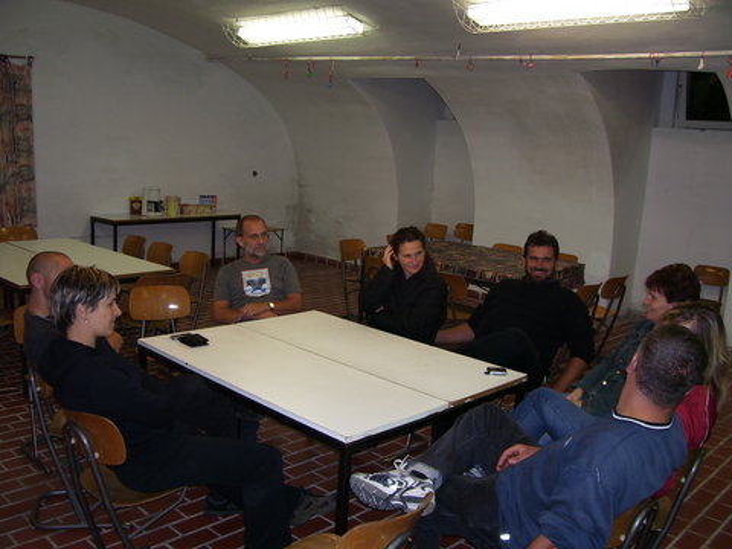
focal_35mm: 34
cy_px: 274
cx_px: 366
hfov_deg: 54.0
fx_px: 719
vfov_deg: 41.8
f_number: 2.7
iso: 80
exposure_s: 1/60
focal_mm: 5.6
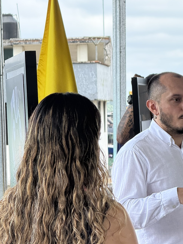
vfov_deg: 10.5
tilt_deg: -2.3
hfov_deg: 7.9
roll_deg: +1.0
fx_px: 1325
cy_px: 180
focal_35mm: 188
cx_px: 112
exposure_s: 1/576
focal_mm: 15.66
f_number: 2.8
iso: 64
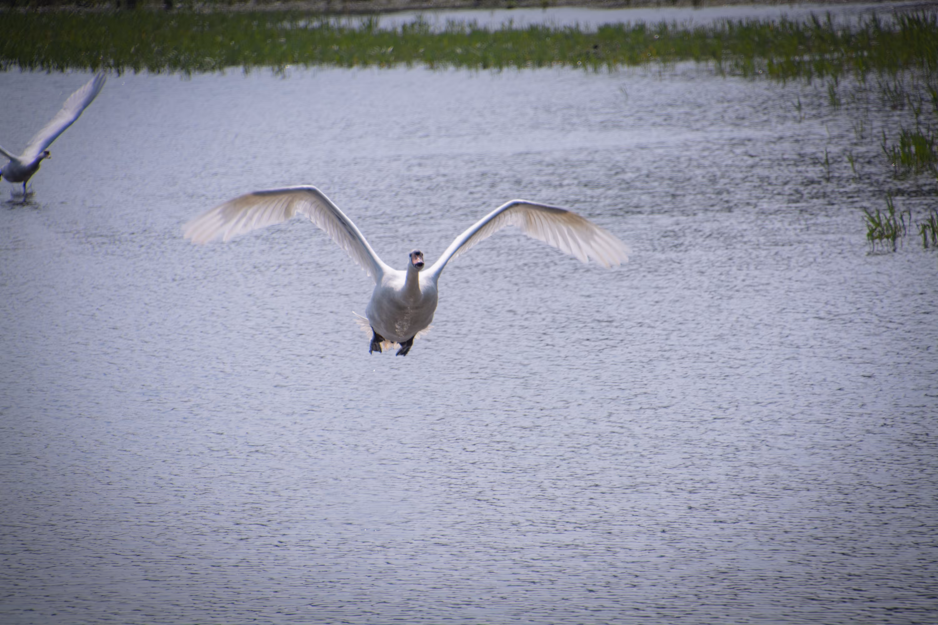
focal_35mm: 375
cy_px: 312
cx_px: 469
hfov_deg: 5.5
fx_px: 9770
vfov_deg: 3.7
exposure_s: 1/1000
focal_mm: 250
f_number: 8
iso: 200
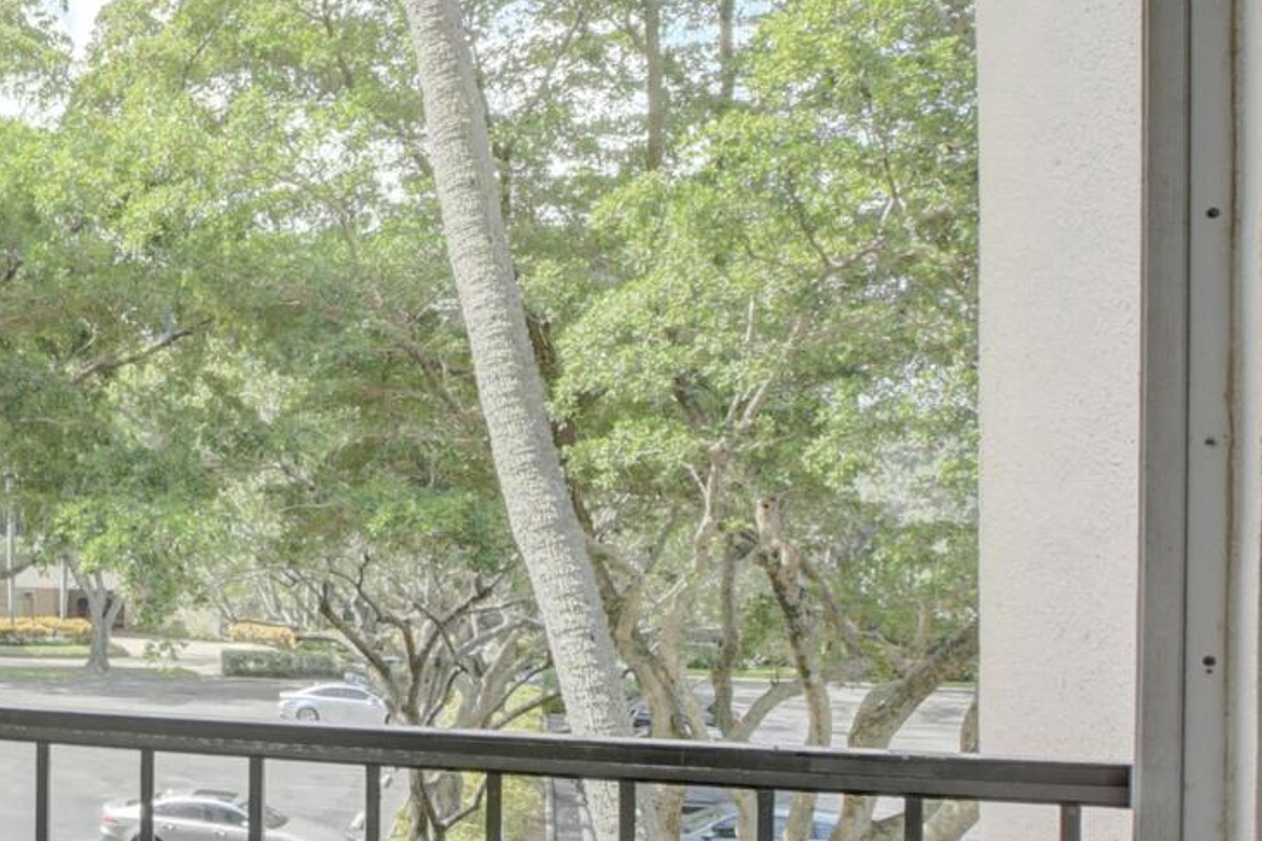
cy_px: 505
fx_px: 1472
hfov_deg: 36.2
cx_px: -245
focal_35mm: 42
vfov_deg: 31.8
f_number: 8
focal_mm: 10
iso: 1000
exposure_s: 1/500
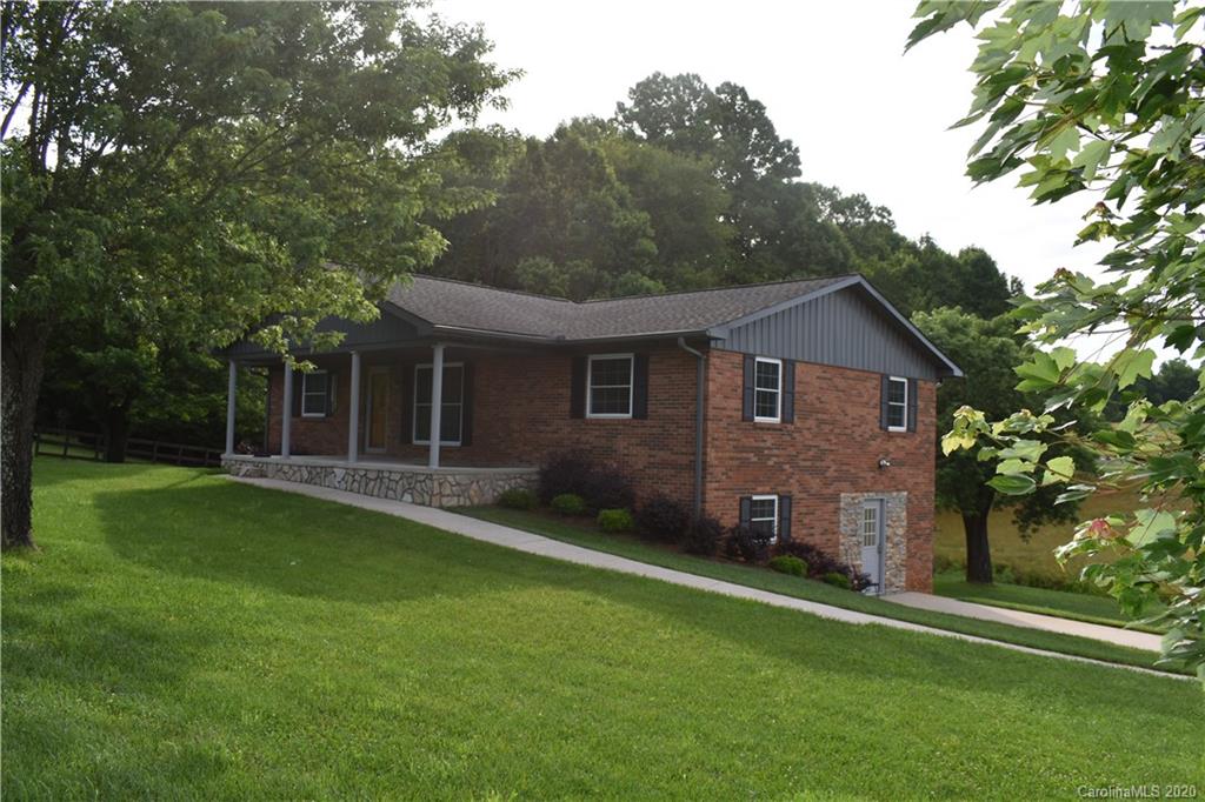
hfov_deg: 61.9
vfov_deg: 43.6
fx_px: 1004
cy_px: 401
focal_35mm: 30
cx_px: 602
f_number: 8
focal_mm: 20
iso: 100
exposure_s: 1/200
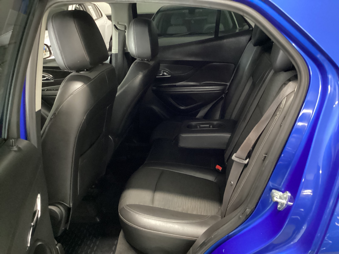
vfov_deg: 45.4
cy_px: 127
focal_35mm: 31
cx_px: 170
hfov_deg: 58.4
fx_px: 304
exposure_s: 1/15
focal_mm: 3.3
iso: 800
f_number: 2.4
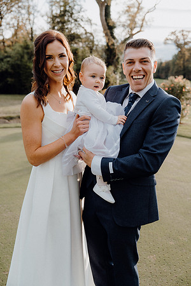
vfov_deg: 50.7
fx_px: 302
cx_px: 96
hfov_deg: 35.1
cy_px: 143
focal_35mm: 38
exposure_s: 1/250
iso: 125
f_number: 3.5
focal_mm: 38
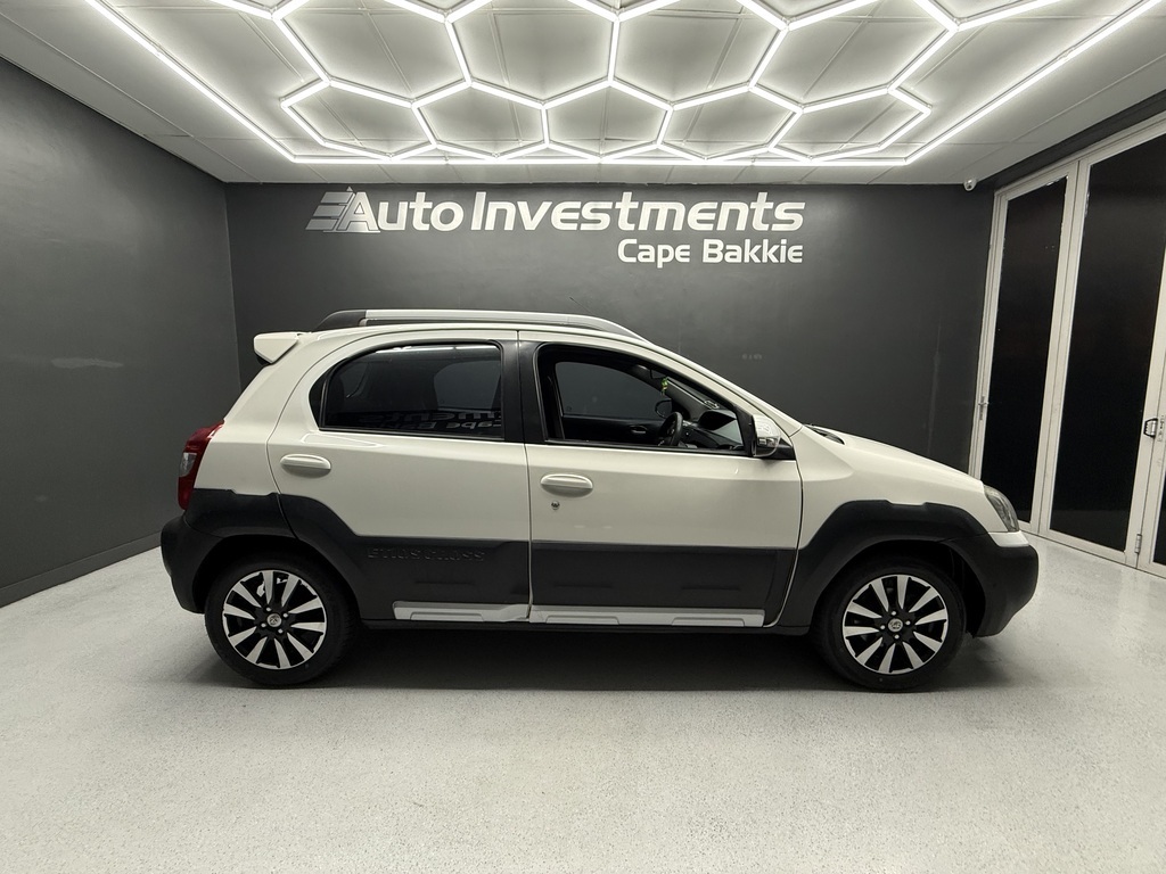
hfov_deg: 102.1
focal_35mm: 14
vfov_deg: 85.7
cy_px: 437
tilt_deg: -6.0
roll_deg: -0.1
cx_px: 583
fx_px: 472
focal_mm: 2.22
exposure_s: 1/100
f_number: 2.2
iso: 200
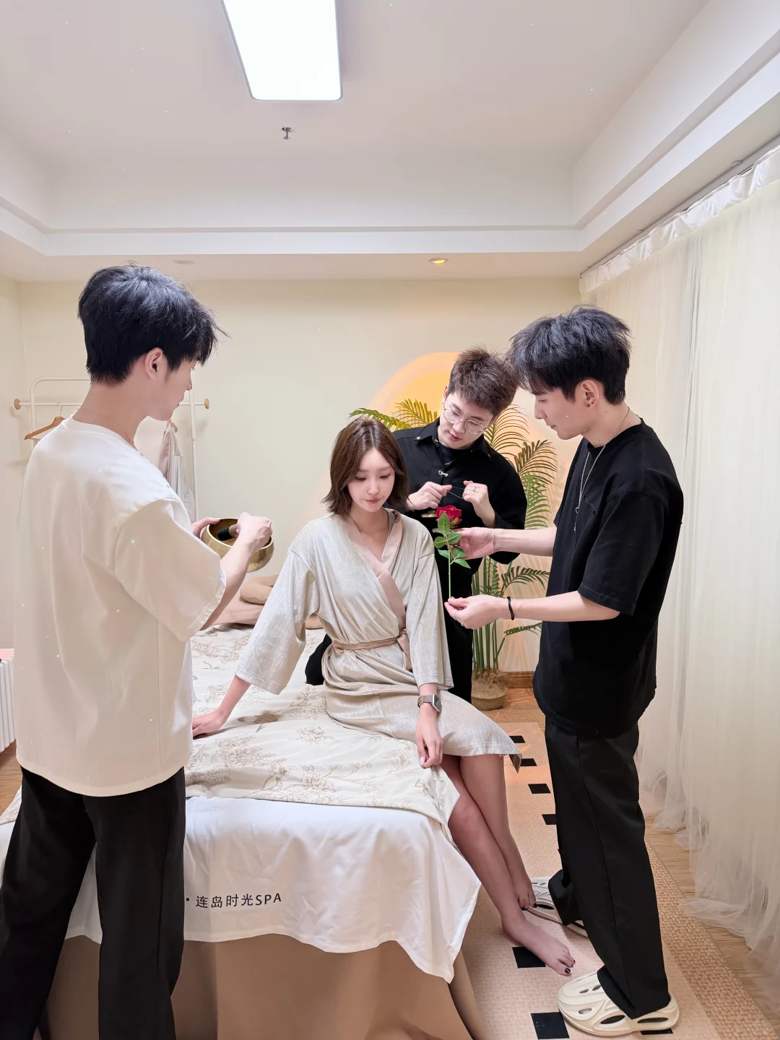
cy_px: 520
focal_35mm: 24
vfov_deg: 71.6
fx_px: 721
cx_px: 390
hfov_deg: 56.8
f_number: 1.78
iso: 160
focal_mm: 6.76
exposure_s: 1/100
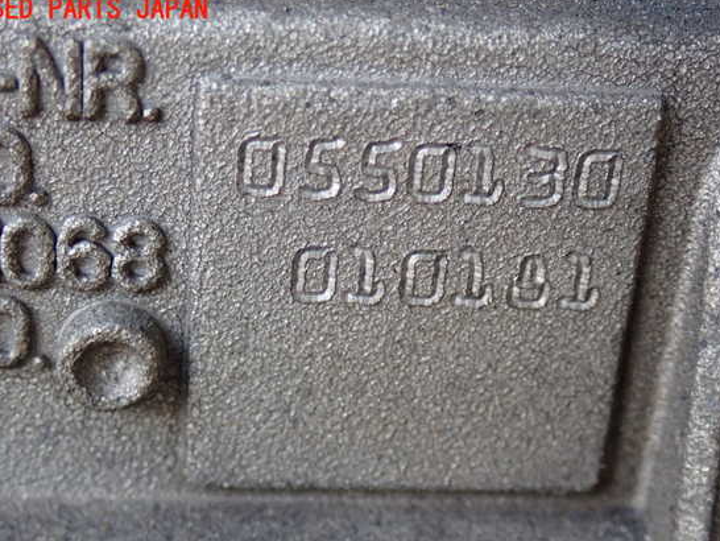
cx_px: 364
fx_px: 1623
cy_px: 290
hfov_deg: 25.0
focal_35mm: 78
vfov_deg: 18.9
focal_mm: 12.73
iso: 640
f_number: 3.9
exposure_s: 1/60
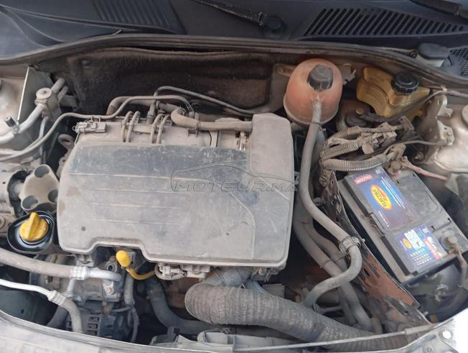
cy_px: 176
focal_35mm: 28
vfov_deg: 49.9
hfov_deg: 63.4
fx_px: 379
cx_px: 234
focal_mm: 4.22
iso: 1185
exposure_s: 1/33.3
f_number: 1.8
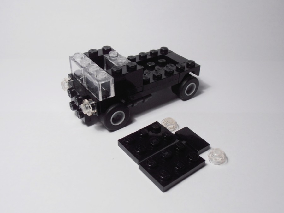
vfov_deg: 38.7
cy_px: 106
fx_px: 304
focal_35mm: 37
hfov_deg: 50.1
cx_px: 142
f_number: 3.9
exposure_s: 1/50
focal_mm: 6.61
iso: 80
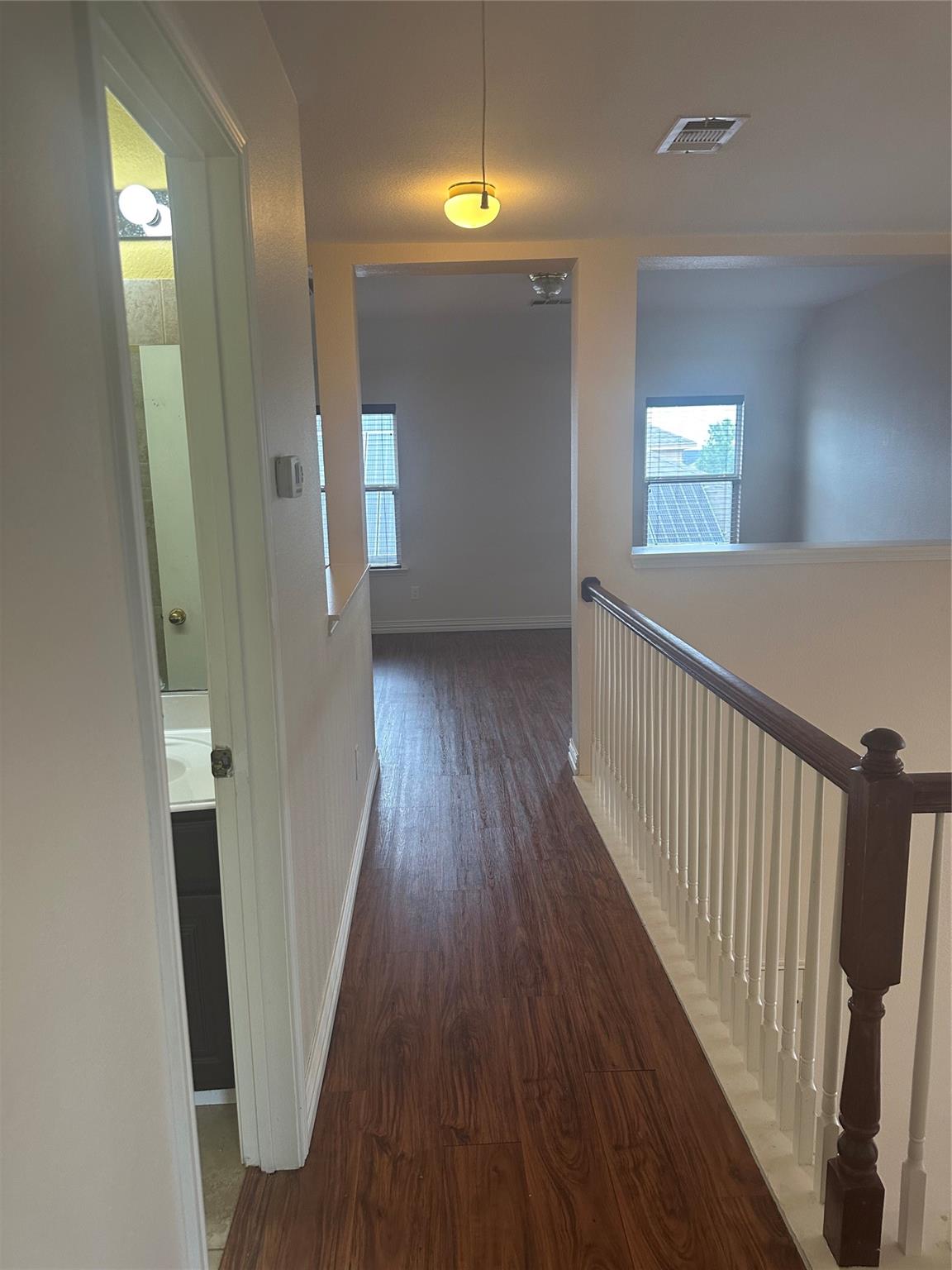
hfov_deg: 56.8
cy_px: 635
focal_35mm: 24
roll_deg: -0.2
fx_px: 880
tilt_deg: -7.9
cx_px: 476
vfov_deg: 71.6
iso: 200
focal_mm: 6.86
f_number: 1.78
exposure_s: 1/120
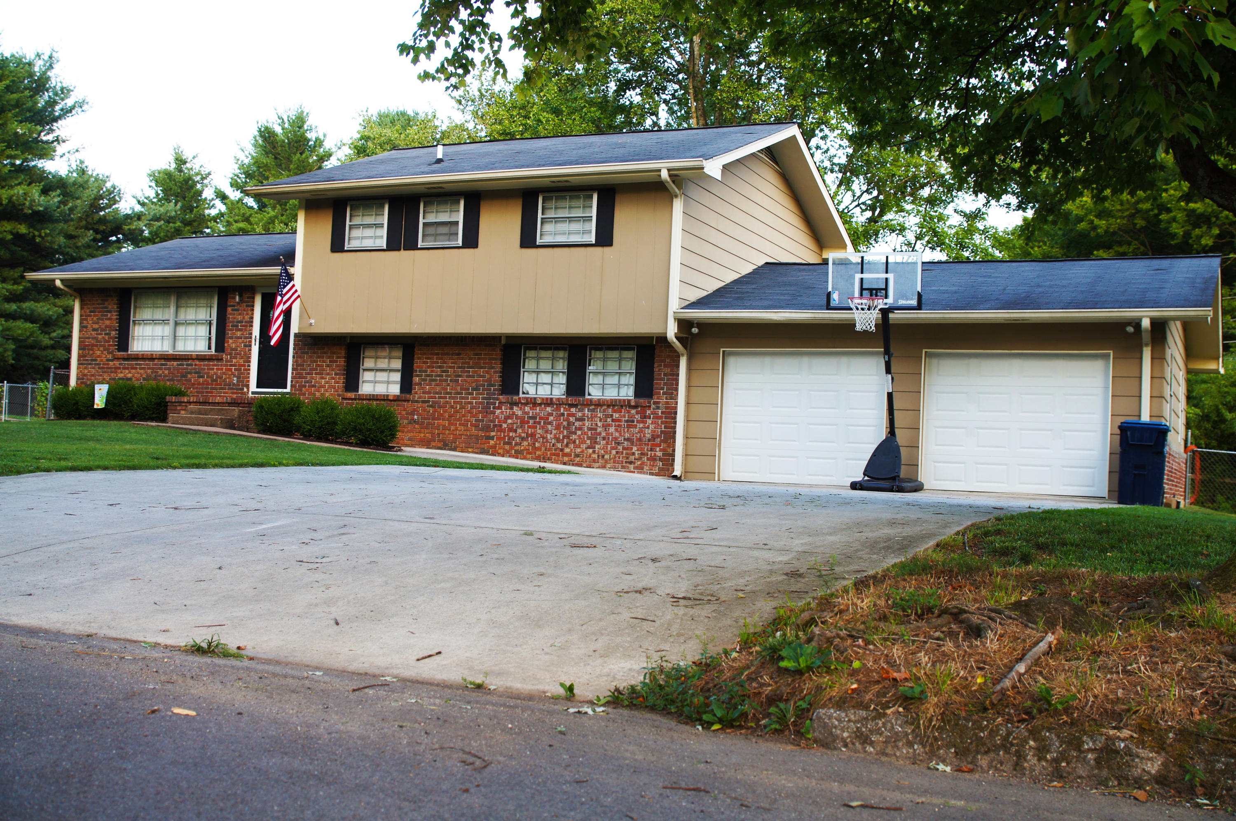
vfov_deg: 34.1
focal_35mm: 39
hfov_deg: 49.6
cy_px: 410
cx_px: 618
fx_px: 1337
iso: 100
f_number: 3.5
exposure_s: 1/80
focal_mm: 26
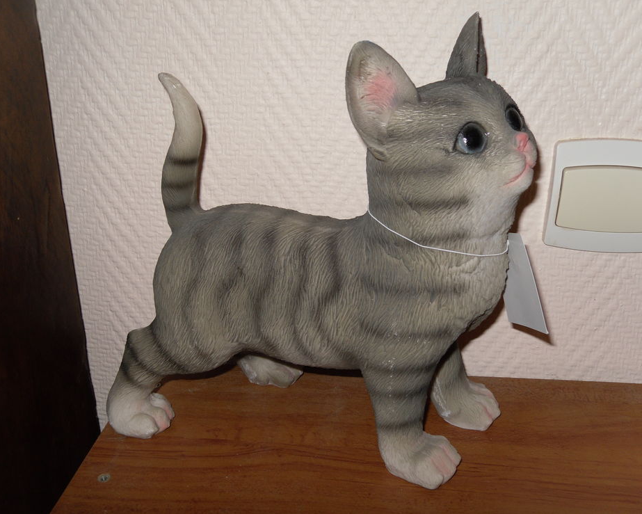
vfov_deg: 40.1
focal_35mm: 37
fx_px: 703
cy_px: 254
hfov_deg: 49.1
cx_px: 322
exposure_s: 1/45
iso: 80
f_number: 3.5
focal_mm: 6.3
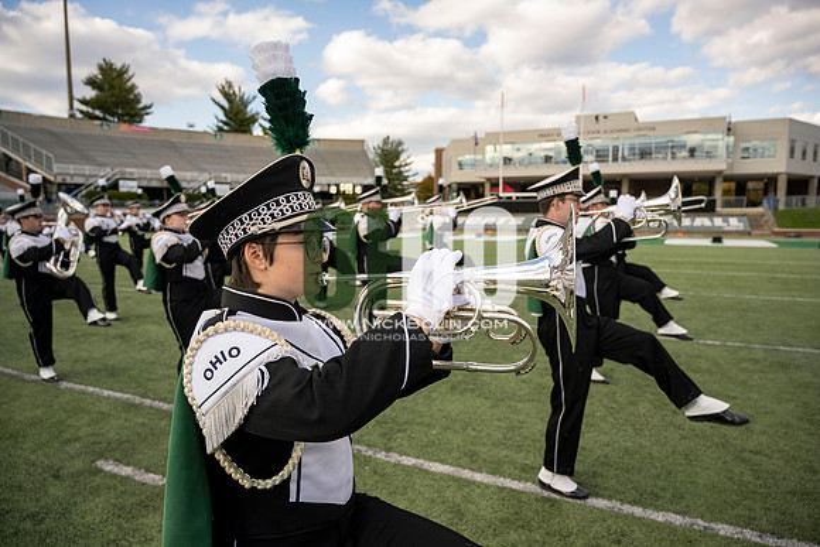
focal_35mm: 24
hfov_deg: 73.7
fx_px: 547
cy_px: 274
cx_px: 410
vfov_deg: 53.2
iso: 500
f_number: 4
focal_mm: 24
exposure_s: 1/2000
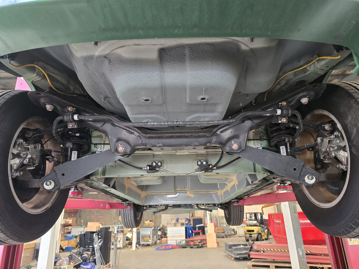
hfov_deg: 73.9
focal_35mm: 23
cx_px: 180
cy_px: 134
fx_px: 239
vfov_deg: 58.9
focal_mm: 6.3
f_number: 1.7
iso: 640
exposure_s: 1/100
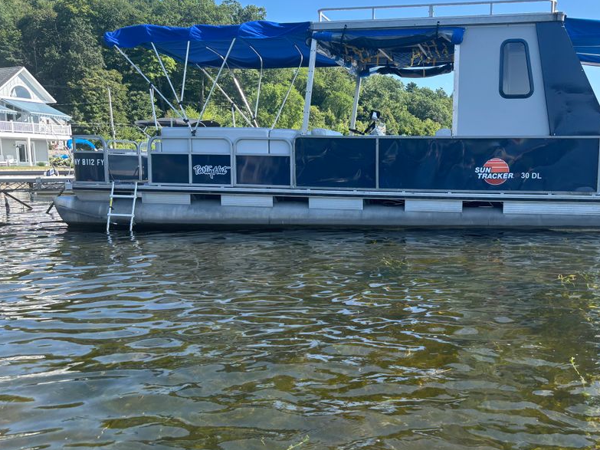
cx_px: 389
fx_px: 589
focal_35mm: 34
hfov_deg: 53.1
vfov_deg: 41.8
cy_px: 238
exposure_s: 1/865
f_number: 1.6
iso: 50
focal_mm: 5.96
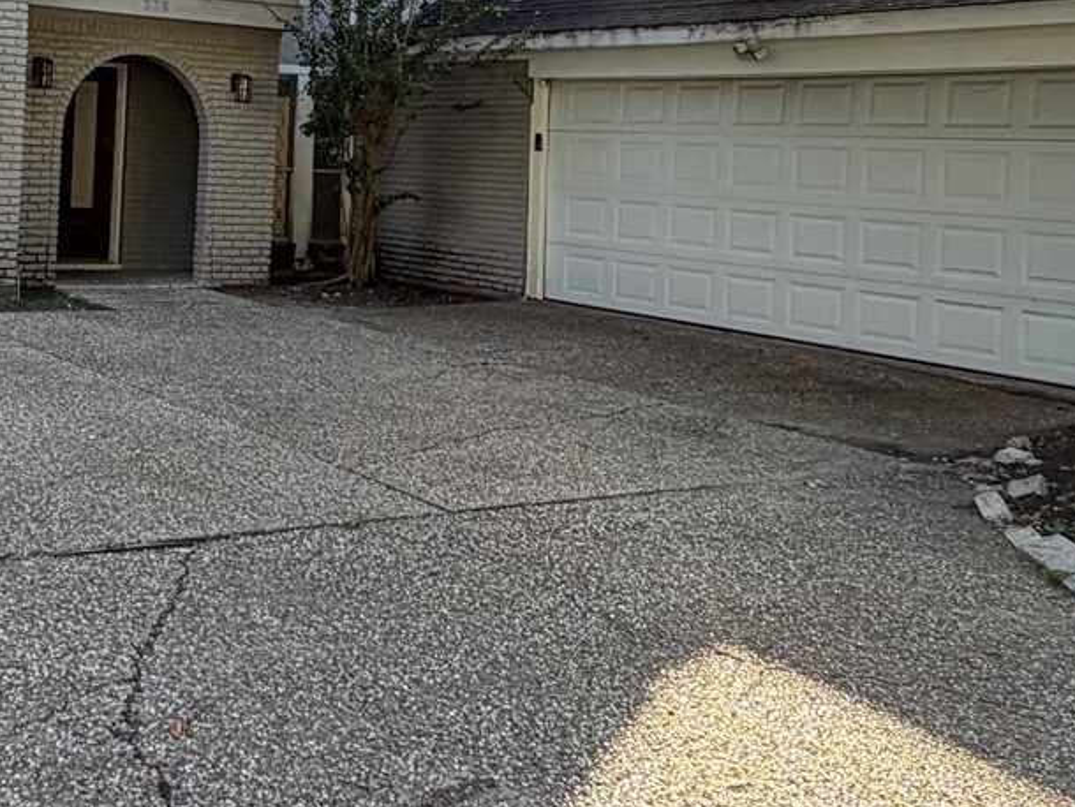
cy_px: 109
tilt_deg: +3.3
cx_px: 197
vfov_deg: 29.8
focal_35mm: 47
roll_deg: -1.8
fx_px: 1460
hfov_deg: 38.7
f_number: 2.2
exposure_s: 1/127
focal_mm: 2.22
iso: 64
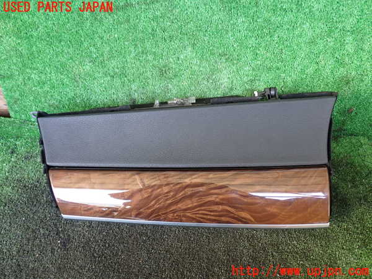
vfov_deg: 46.8
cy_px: 140
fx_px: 322
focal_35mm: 30
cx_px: 186
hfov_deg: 60.0
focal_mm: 5.4
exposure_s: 1/30
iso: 200
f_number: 2.3
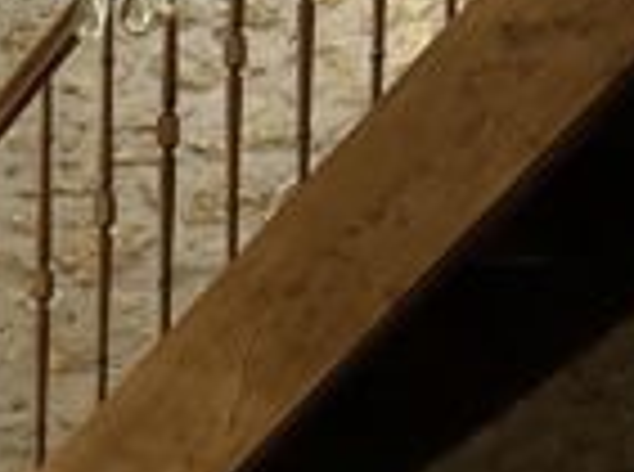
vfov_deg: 9.9
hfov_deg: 11.2
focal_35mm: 148
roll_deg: +0.8
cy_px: 490
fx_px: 2704
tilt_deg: -3.5
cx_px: -886
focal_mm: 5.7
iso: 80
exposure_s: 1/121
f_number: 1.5
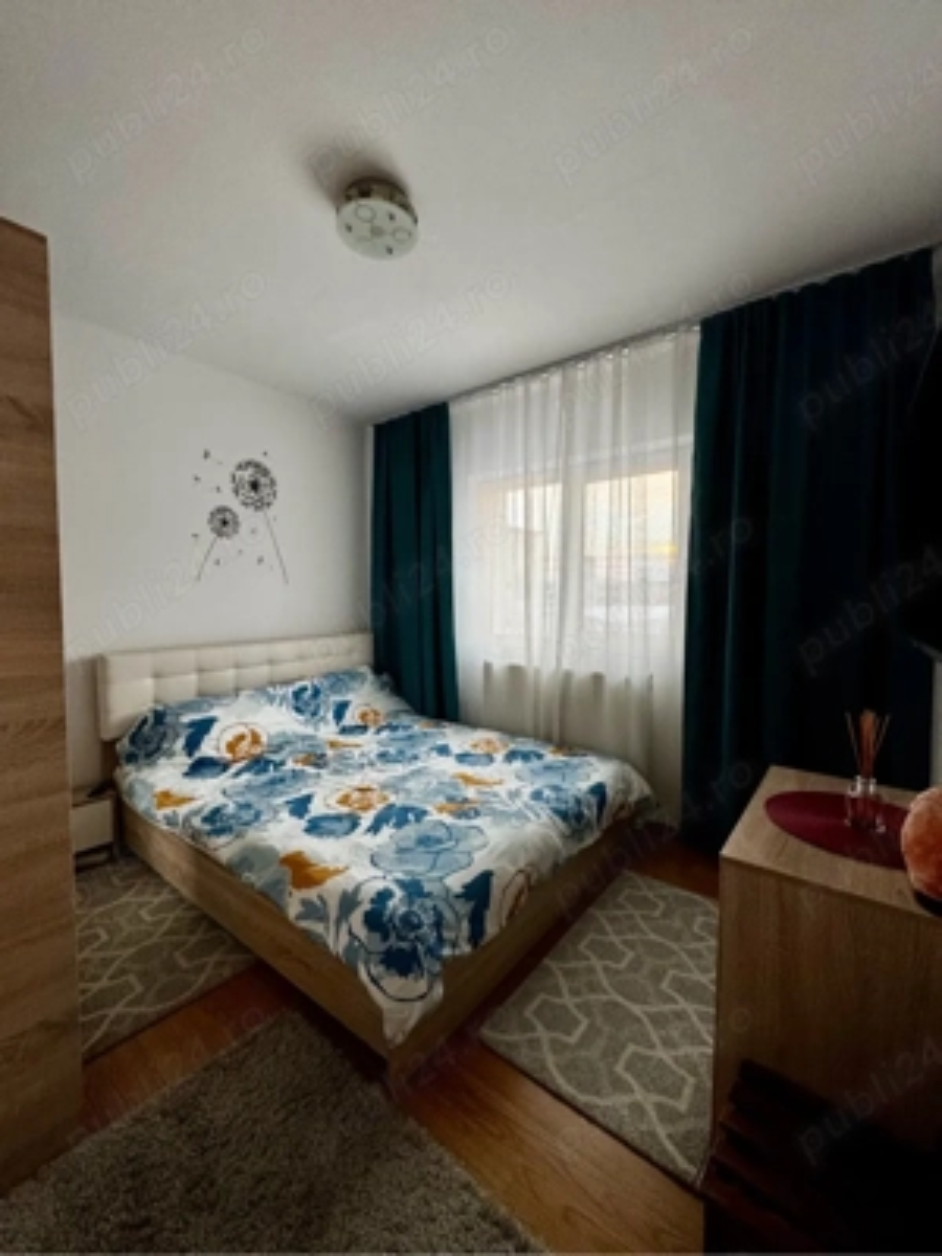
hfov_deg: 85.7
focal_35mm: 14
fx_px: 508
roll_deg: -0.4
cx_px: 471
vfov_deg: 102.1
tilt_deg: -2.9
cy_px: 628
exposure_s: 1/99
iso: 200
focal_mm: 2.22
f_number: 2.2
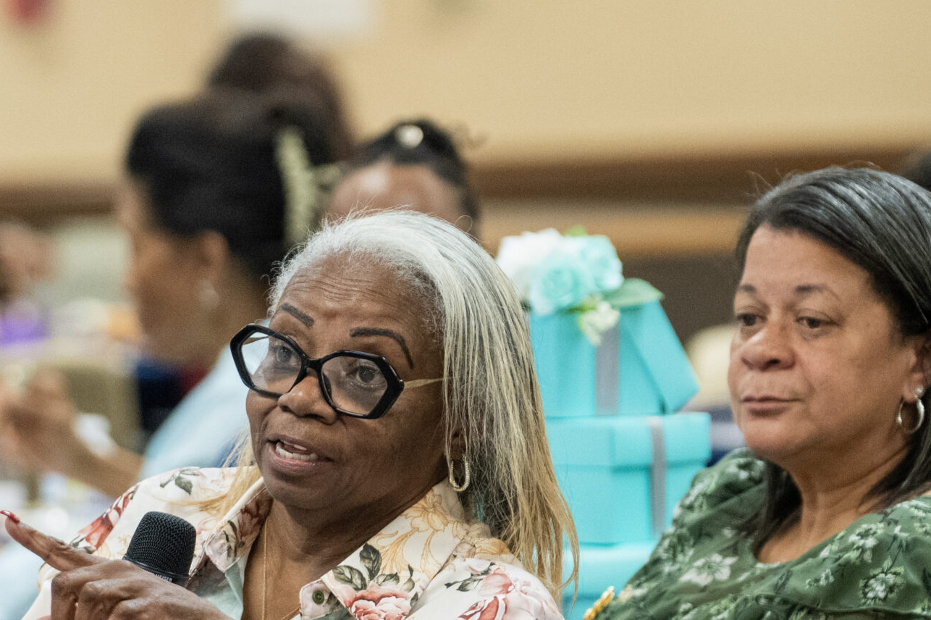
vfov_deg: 3.1
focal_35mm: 448
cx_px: 229
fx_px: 11579
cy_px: 564
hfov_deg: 4.6
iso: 2000
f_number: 2.8
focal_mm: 150
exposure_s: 1/200
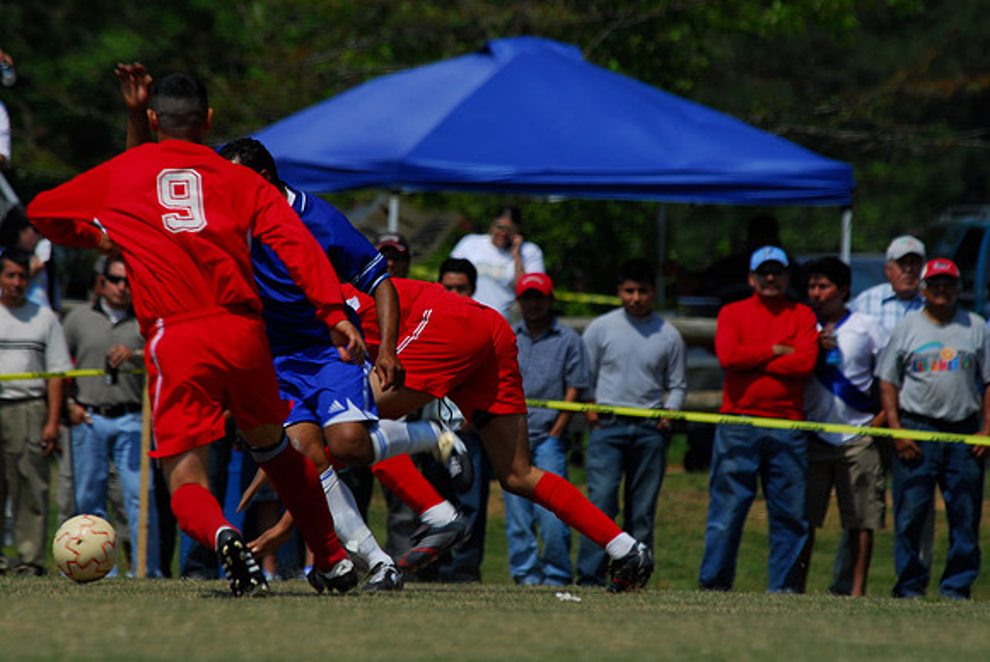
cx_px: 495
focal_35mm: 555
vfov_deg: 2.5
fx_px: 15278
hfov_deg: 3.7
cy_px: 331
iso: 100
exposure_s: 1/200
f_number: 7.1
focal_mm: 370
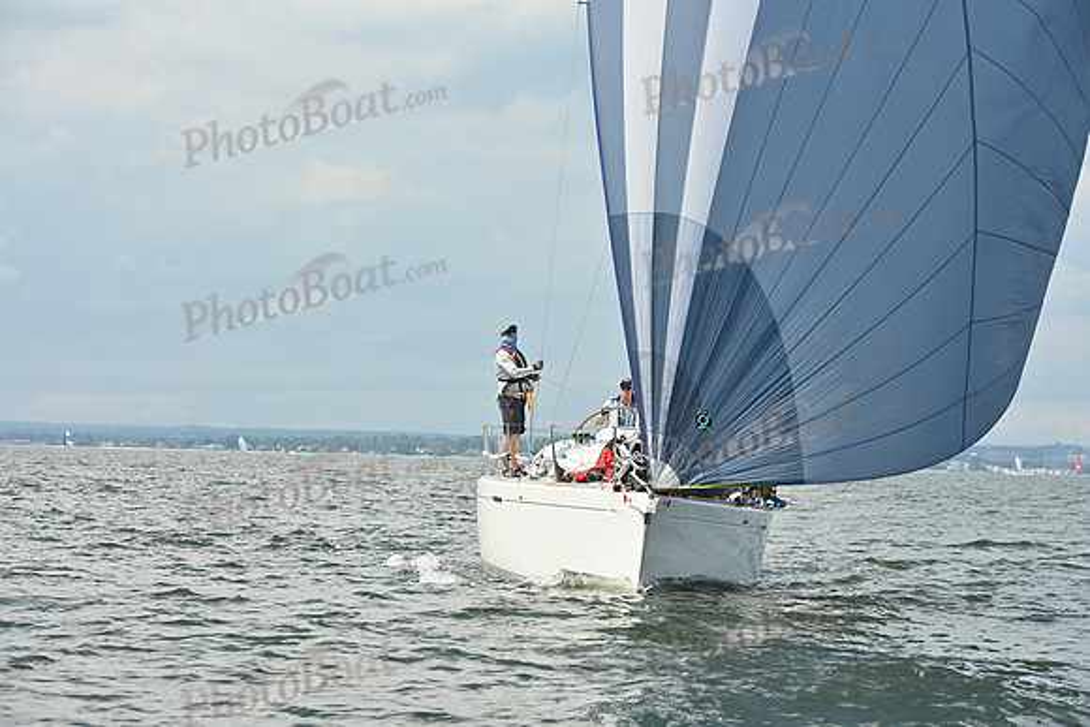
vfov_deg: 11.8
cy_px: 364
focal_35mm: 116
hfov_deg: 17.6
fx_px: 3513
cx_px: 545
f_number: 9
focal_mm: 116
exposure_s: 1/1600
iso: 320
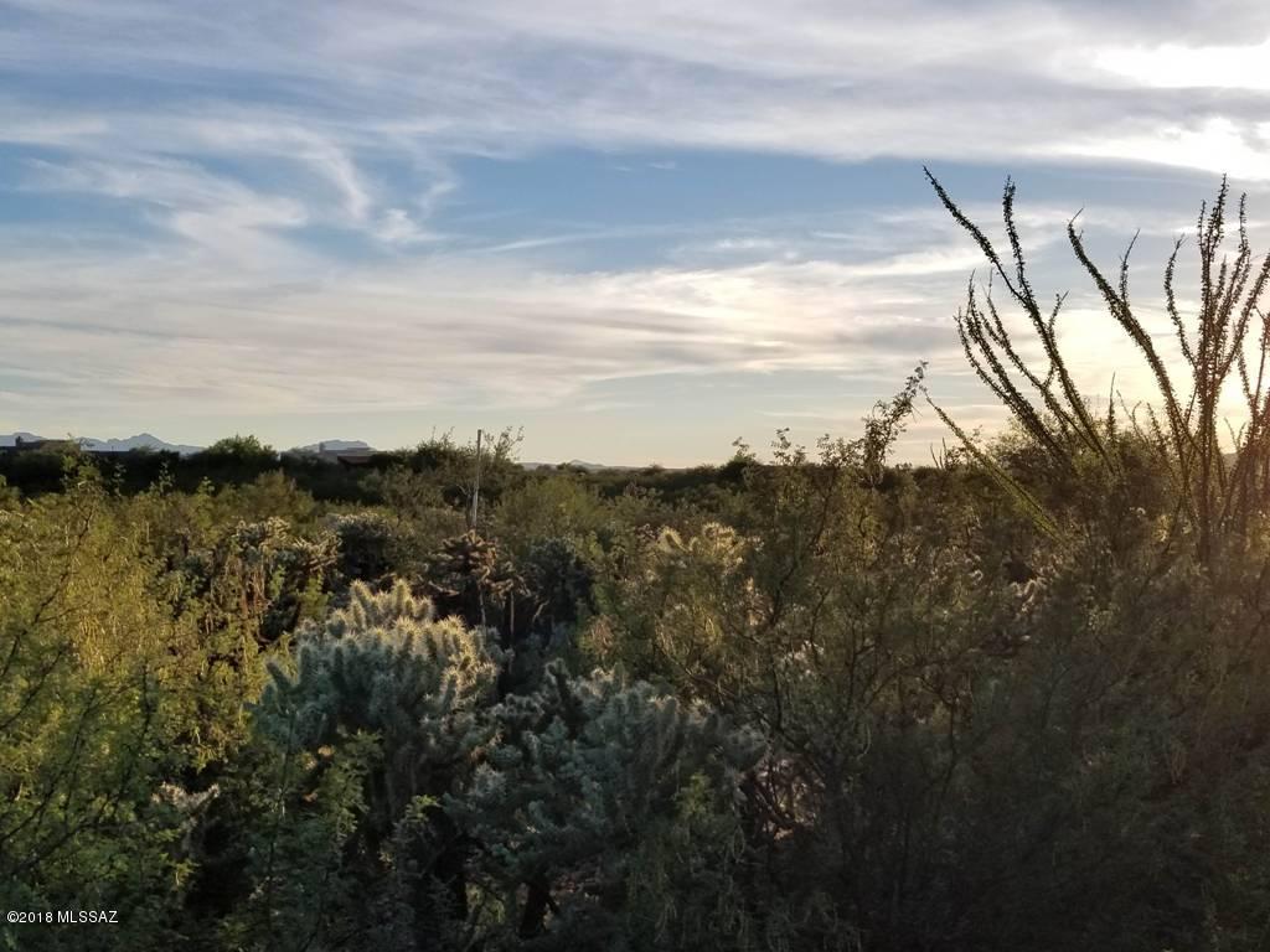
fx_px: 954
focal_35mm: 26
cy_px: 476
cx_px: 635
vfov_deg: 53.1
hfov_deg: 67.3
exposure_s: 1/2725
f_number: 1.7
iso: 50
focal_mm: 4.25
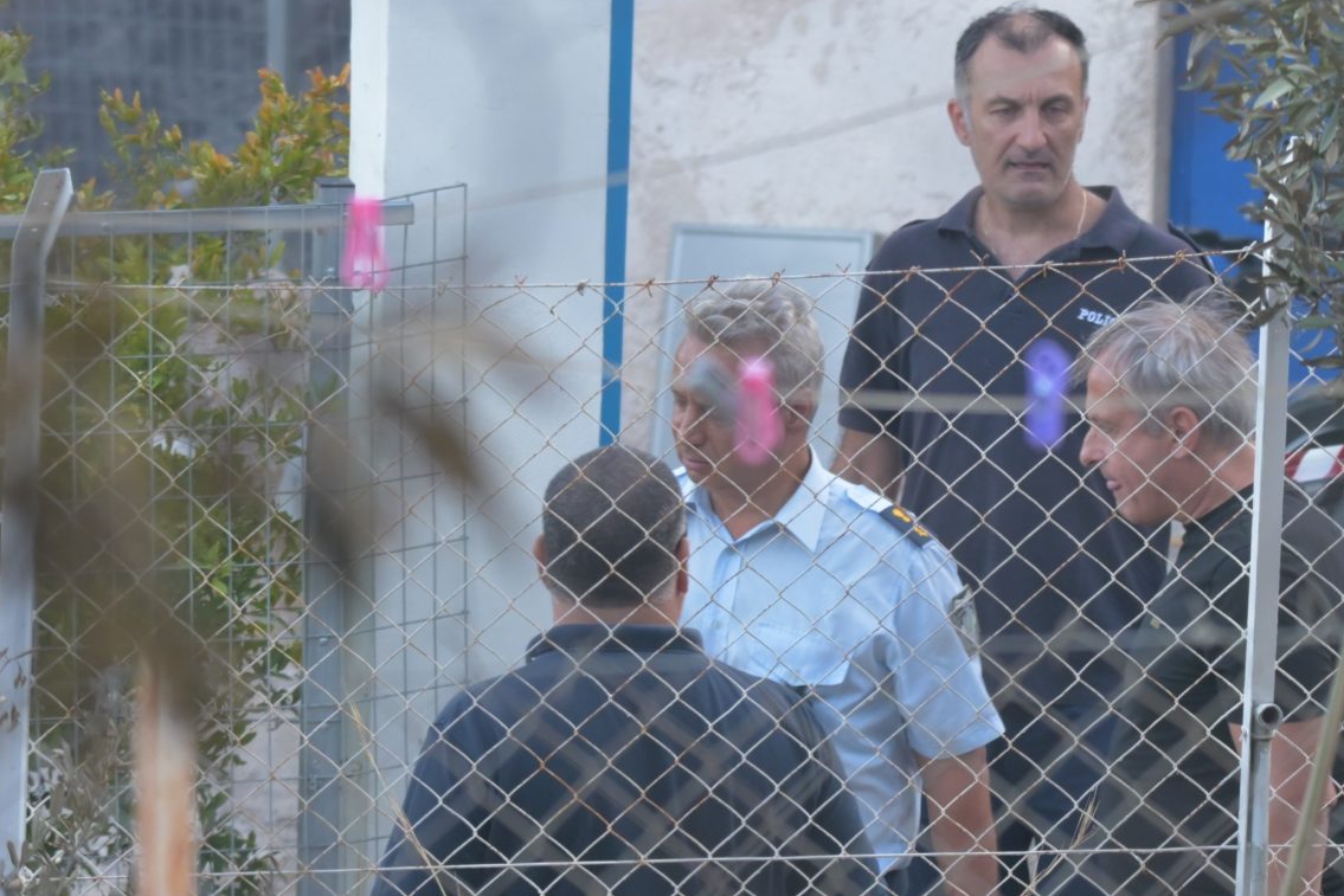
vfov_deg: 3.0
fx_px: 16838
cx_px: 1203
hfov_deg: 4.6
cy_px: 388
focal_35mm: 451
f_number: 6.3
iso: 1400
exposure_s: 1/250
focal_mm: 200
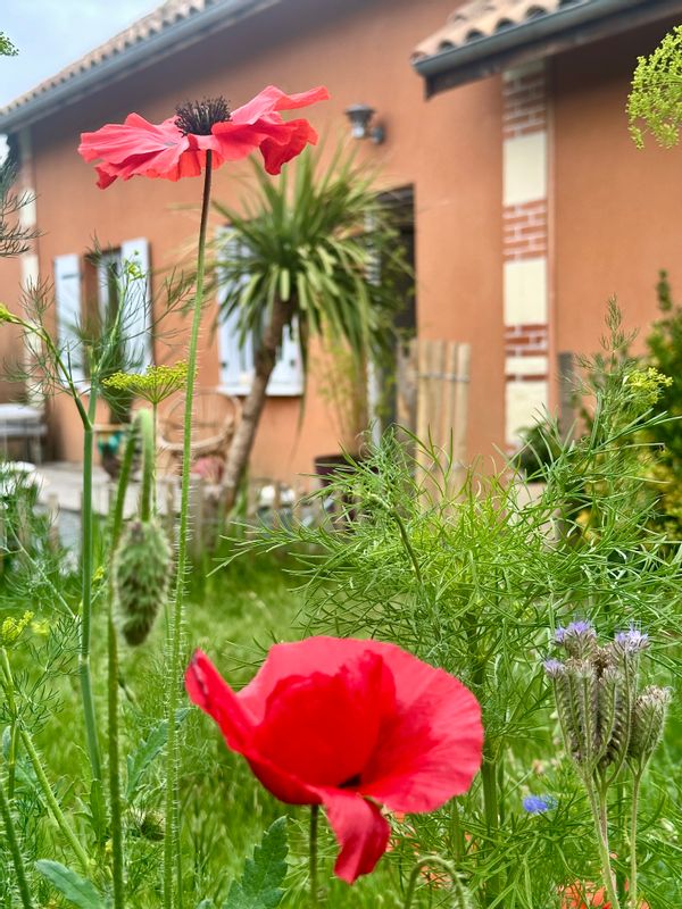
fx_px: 1261
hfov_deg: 30.3
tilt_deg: -2.6
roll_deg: +1.1
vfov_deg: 39.7
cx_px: 341
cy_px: 454
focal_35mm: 48
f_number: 1.78
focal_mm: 6.86
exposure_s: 1/484
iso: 64
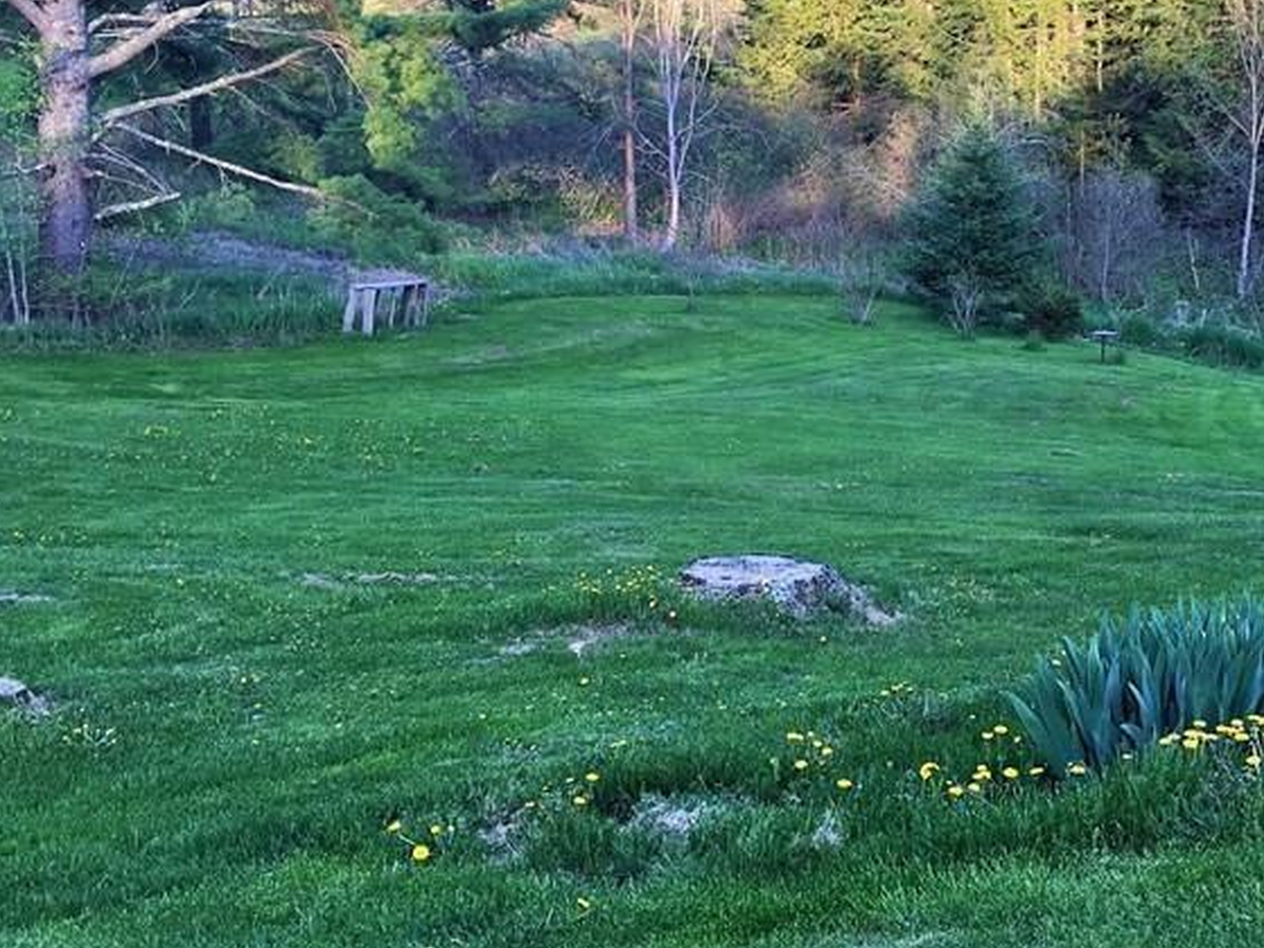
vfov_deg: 27.4
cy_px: 348
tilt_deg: -9.7
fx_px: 1935
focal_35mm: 53
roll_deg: -1.0
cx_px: 939
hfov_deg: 35.4
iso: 25
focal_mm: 4.15
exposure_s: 1/140
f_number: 2.2
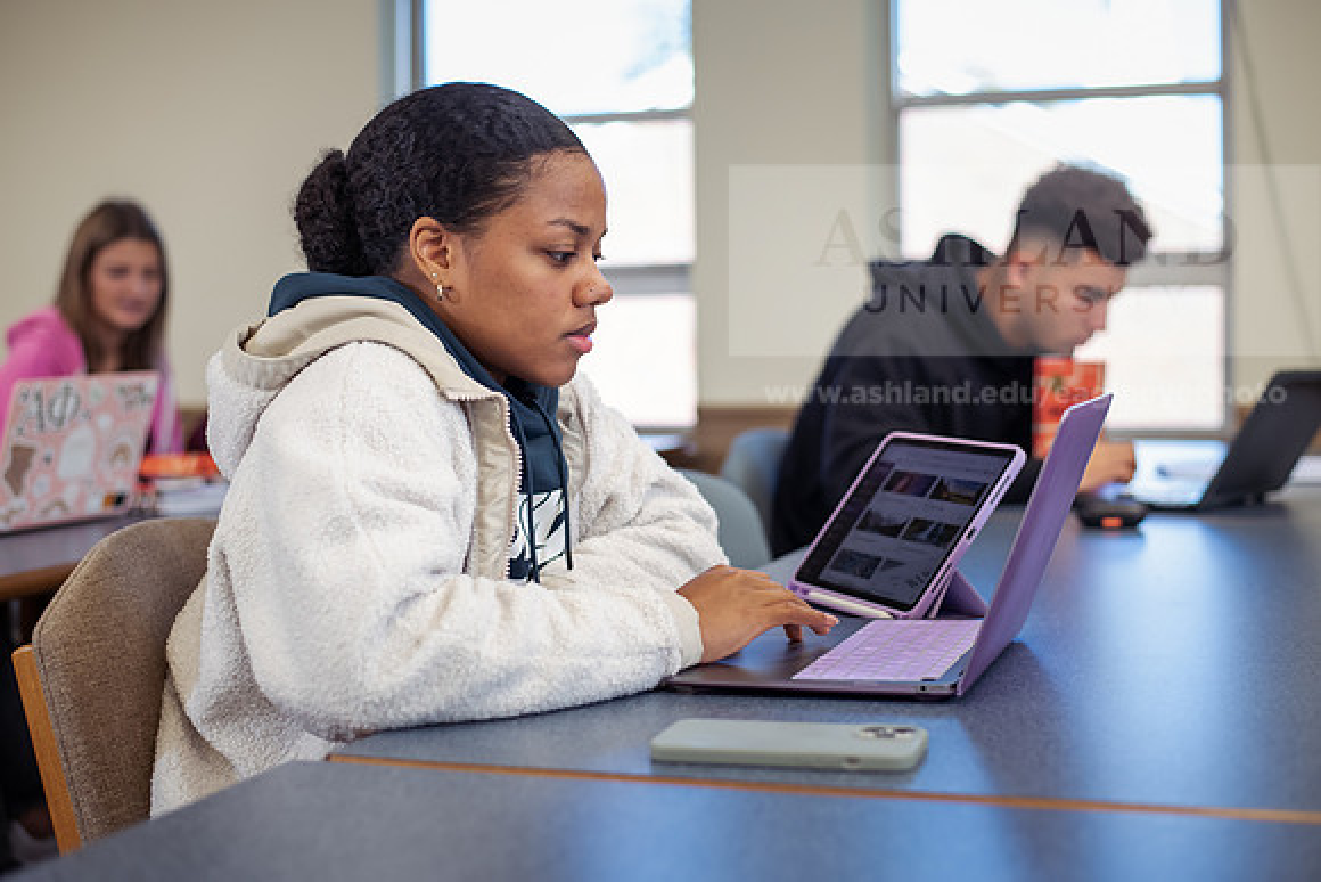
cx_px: 660
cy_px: 441
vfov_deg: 27.0
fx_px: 1835
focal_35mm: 50
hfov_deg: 39.6
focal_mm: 50
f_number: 2.5
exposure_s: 1/200
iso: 800
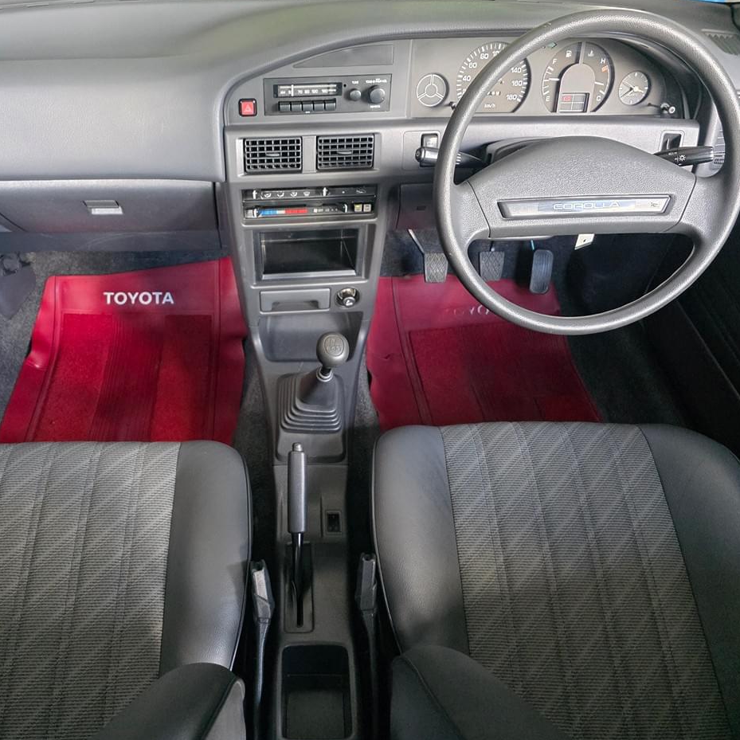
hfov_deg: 56.9
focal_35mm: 28
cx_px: 303
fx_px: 677
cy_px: 378
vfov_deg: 57.3
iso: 1600
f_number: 1.7
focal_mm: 6.3
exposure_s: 1/120
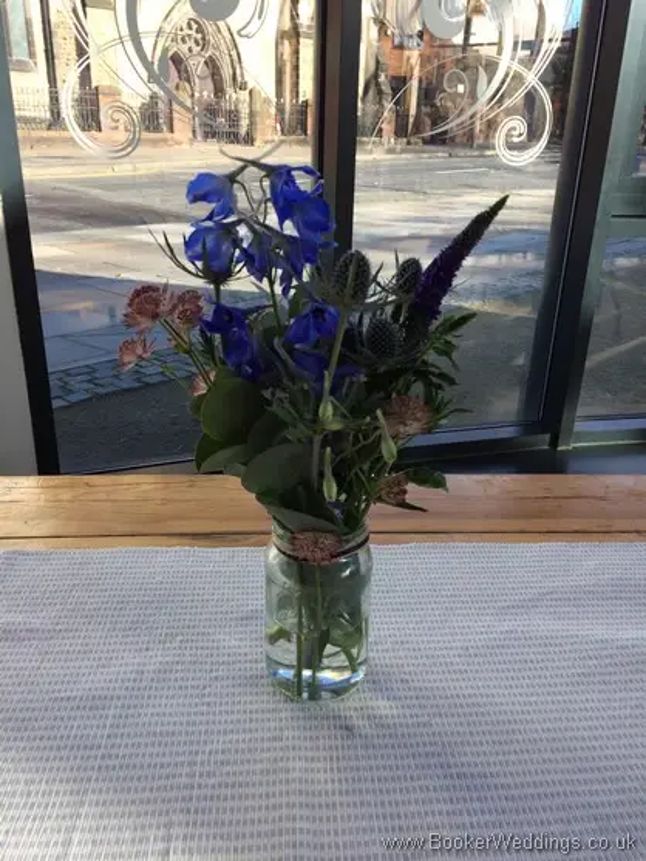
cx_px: 323
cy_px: 430
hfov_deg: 48.2
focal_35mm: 29
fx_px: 721
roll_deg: -1.2
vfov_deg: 61.6
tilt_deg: -21.4
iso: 32
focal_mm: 4.15
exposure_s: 1/270
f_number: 2.2
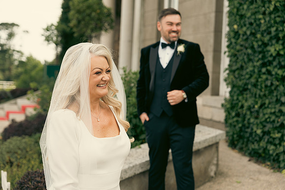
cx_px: 142
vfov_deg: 19.5
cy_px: 95
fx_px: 554
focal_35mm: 70
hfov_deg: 28.8
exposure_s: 1/400
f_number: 3.5
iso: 125
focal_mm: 70
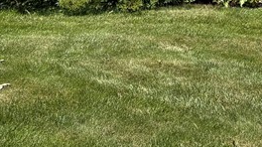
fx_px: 764
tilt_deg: +5.4
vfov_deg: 9.6
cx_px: 260
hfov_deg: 19.0
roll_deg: -0.5
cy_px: -224
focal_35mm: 110
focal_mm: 5.96
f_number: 1.6
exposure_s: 1/2865
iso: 50
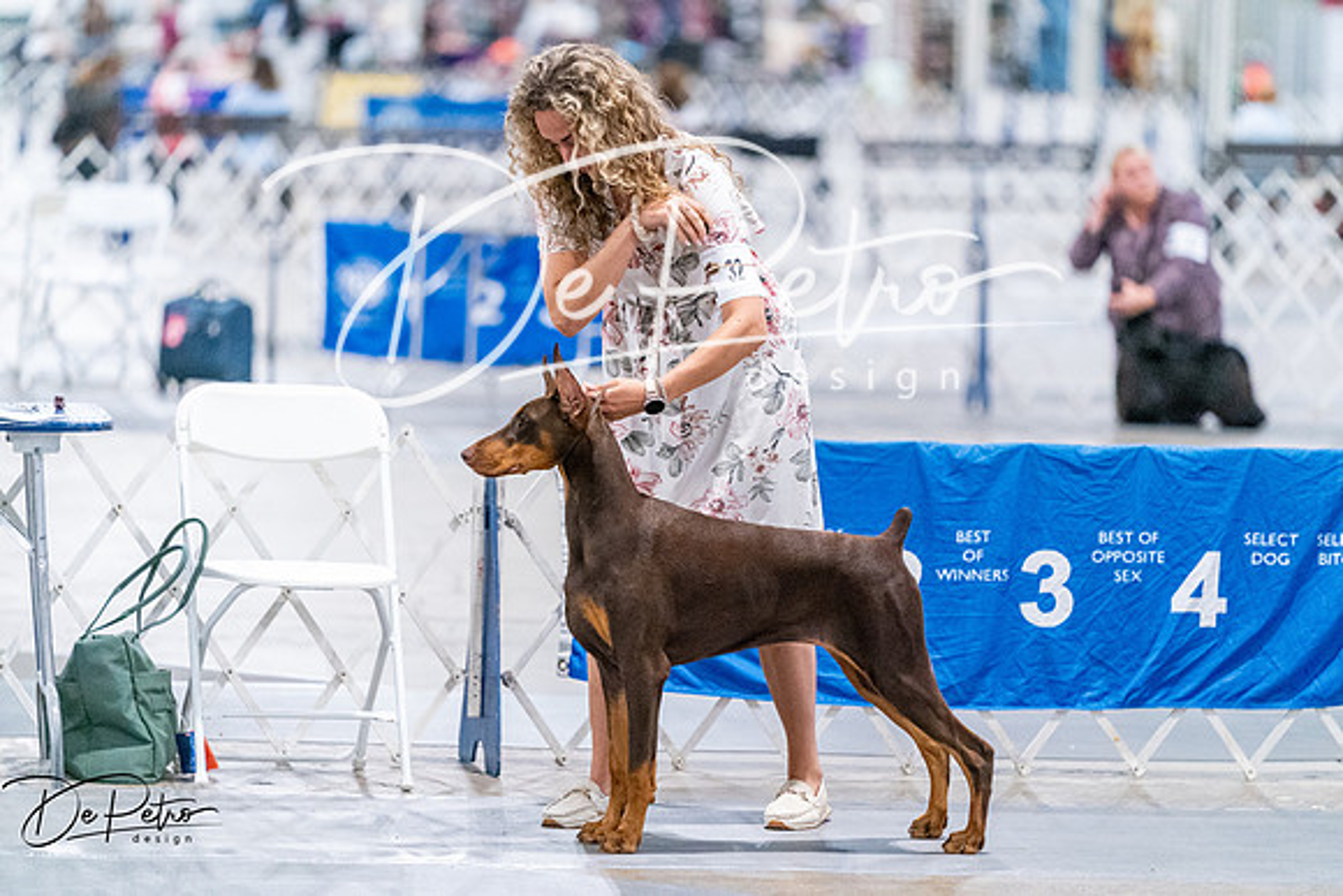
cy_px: 448
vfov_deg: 6.9
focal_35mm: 200
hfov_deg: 10.3
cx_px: 672
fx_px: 7463
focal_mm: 200
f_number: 2.8
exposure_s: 1/320
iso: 6400
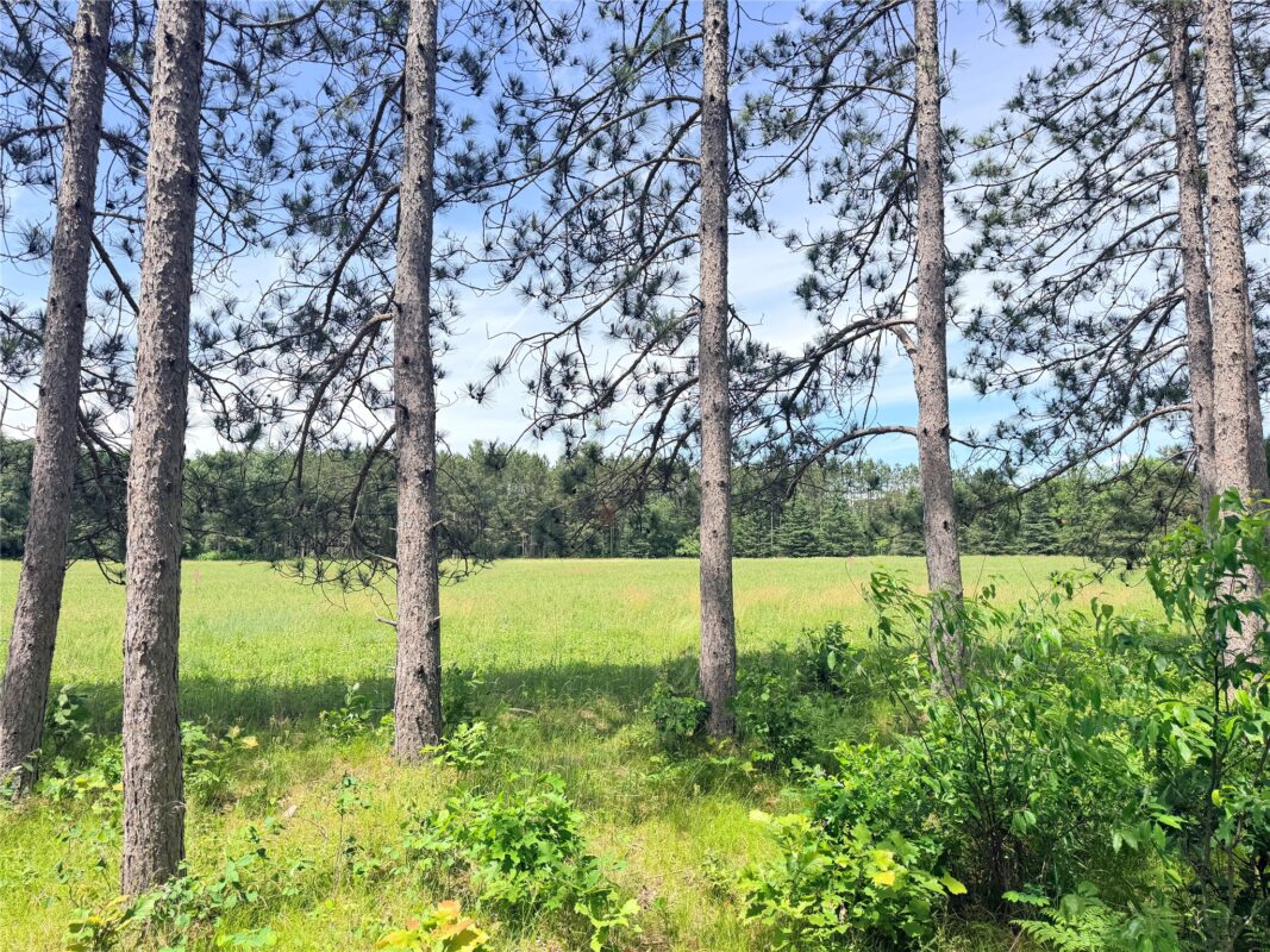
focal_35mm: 24
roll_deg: -1.4
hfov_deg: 71.6
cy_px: 476
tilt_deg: +4.5
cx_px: 635
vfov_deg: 56.8
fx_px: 880
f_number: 1.78
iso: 100
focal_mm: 6.76
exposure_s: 1/1618
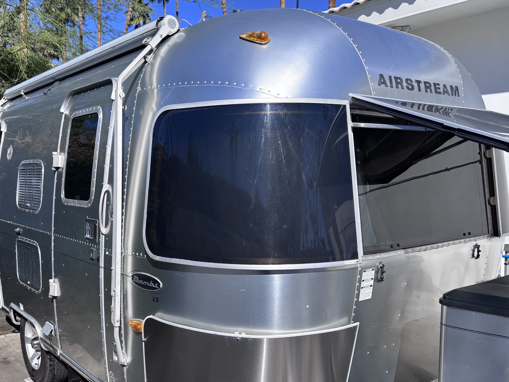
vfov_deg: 41.7
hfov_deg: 53.6
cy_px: 217
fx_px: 500
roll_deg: +0.4
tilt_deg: -7.5
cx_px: 207
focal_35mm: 34
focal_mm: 5.96
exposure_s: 1/2710
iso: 50
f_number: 1.6
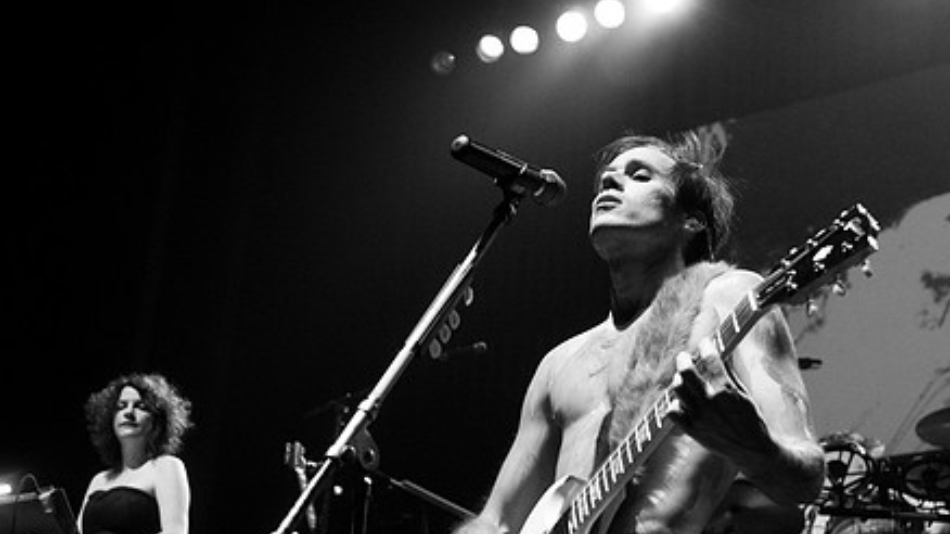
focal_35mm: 73
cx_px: 438
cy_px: 385
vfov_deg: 16.5
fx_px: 1830
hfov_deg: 29.1
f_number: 3.2
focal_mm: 35
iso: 640
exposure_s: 1/200
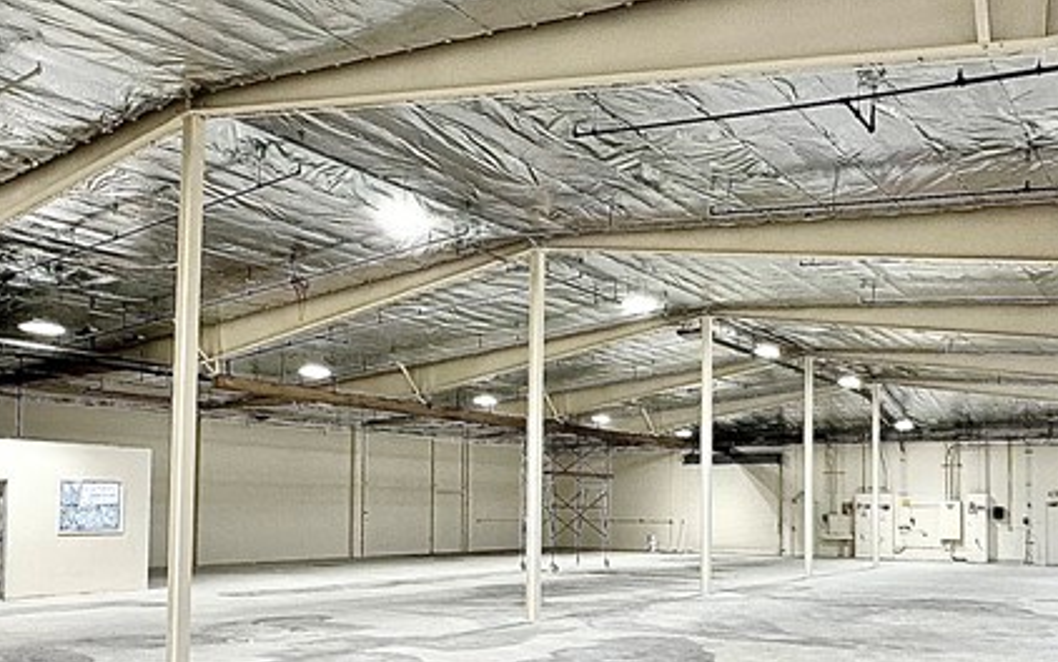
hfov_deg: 54.0
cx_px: 537
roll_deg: -0.9
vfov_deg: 34.9
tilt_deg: +2.1
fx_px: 1038
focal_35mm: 36
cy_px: 466
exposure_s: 1/120
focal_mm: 2.22
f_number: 2.2
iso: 100
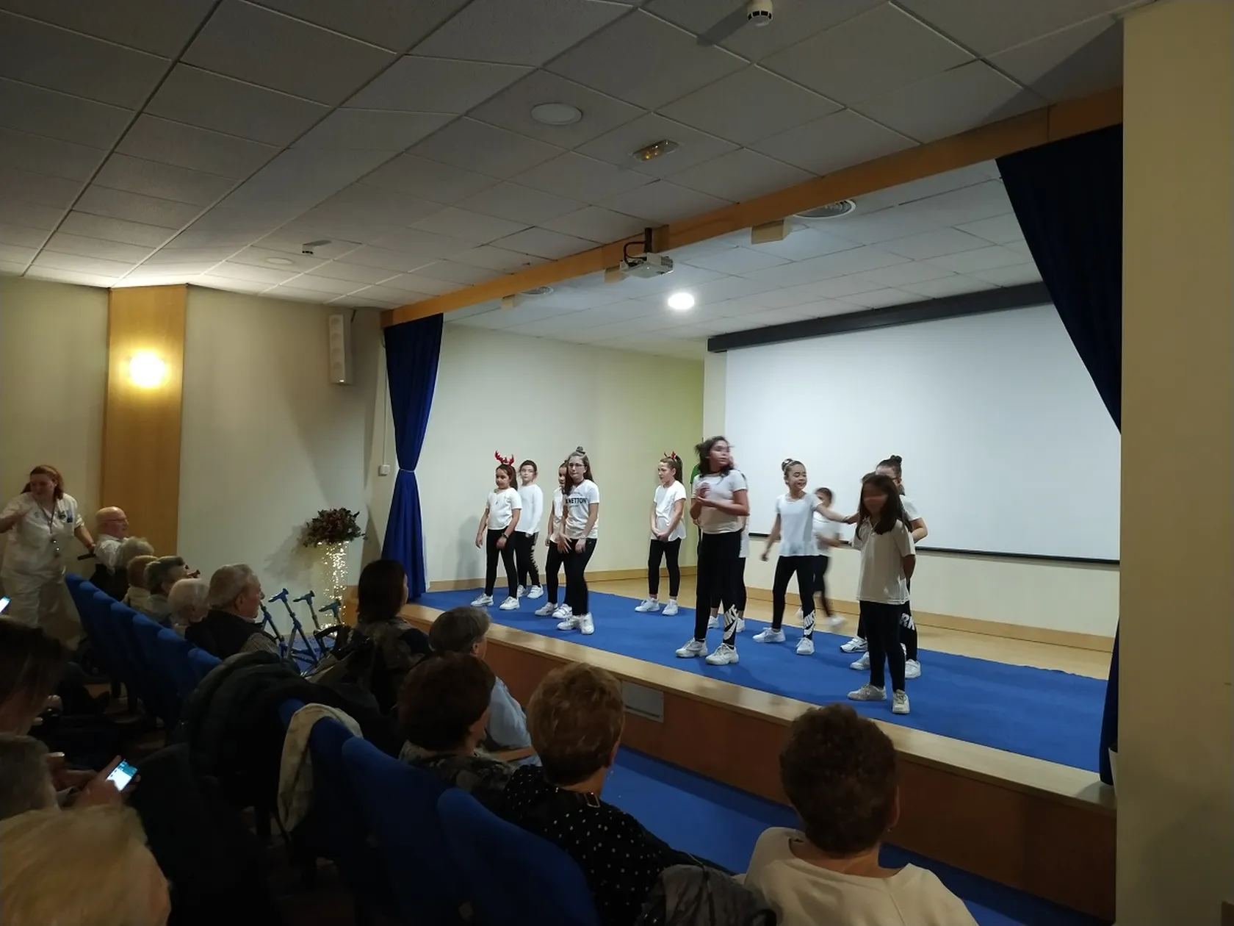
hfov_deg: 71.6
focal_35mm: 24
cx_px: 617
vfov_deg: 56.8
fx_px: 856
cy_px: 463
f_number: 1.9
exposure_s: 1/17
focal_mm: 3.94
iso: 500
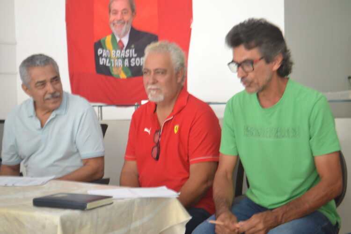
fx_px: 585
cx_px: 176
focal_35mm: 60
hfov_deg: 33.4
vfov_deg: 22.6
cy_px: 117
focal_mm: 40
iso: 400
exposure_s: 1/15
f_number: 5.3
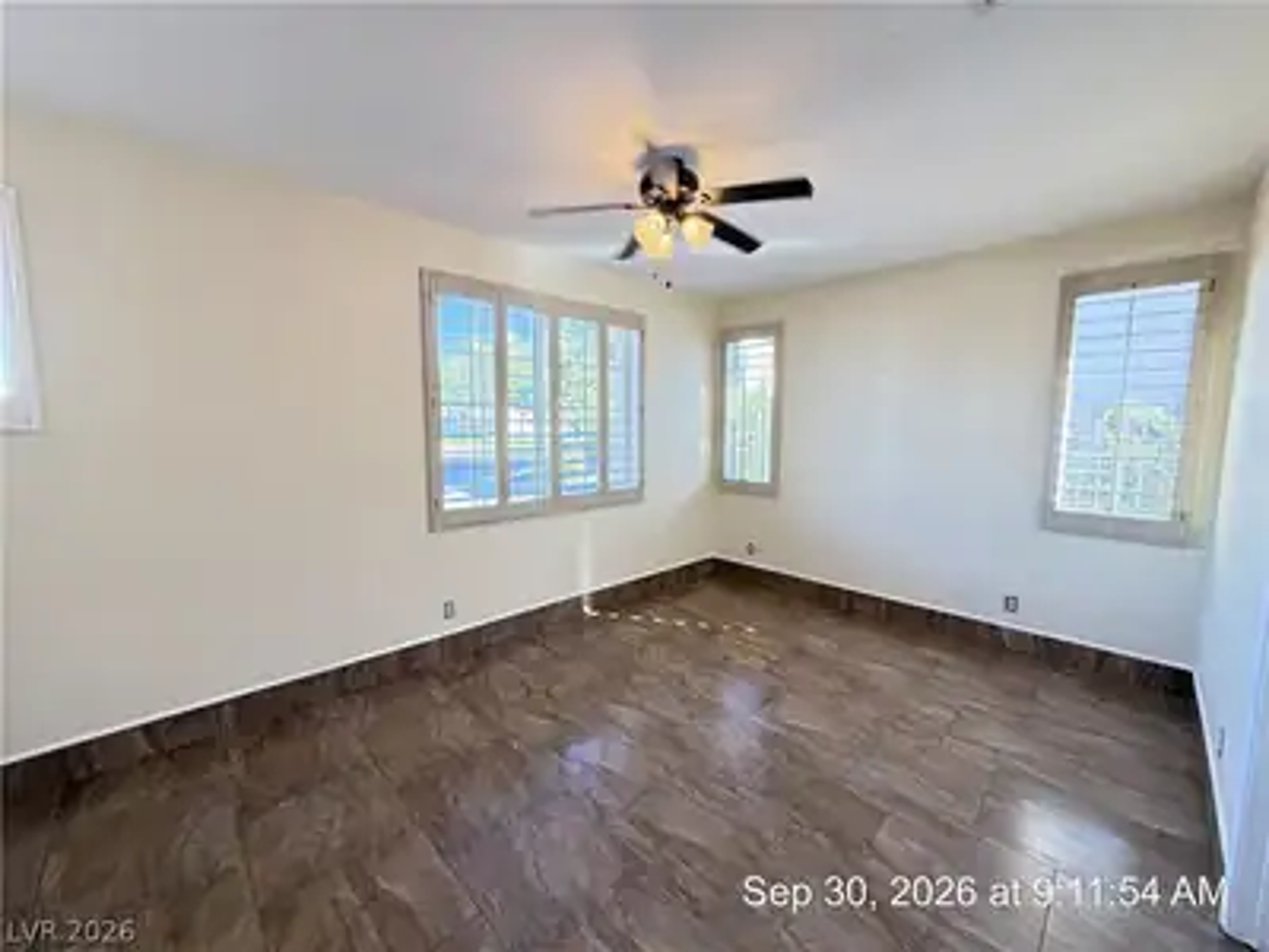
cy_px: 476
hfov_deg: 102.1
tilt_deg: -5.5
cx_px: 634
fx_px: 513
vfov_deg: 85.7
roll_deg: -0.5
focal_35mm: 14
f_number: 2.2
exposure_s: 1/60
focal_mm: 2.22
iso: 200
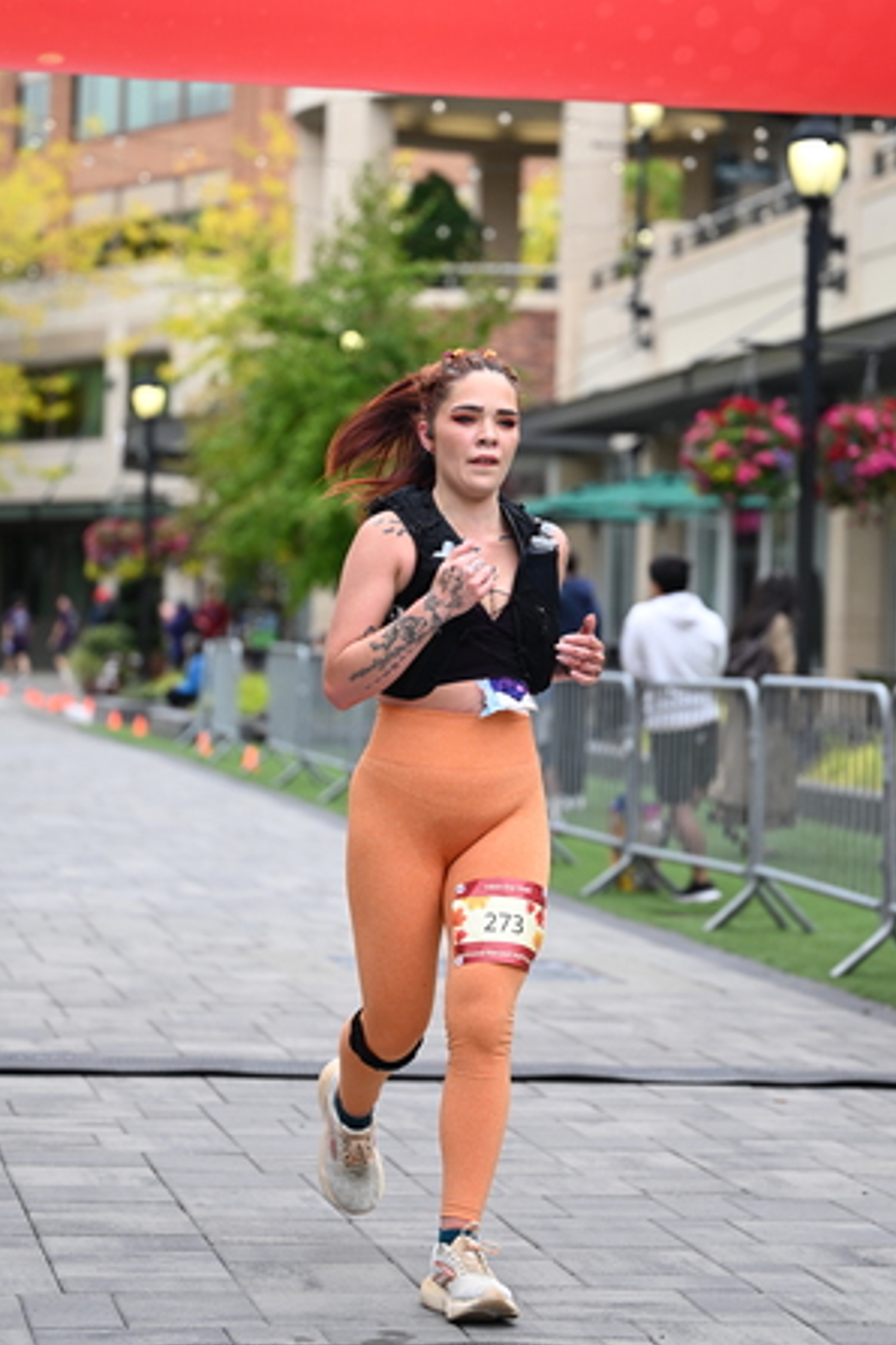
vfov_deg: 20.2
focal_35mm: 101
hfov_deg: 13.6
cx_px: 486
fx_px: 3770
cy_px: 545
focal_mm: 82
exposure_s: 1/2000
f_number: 2.8
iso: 640
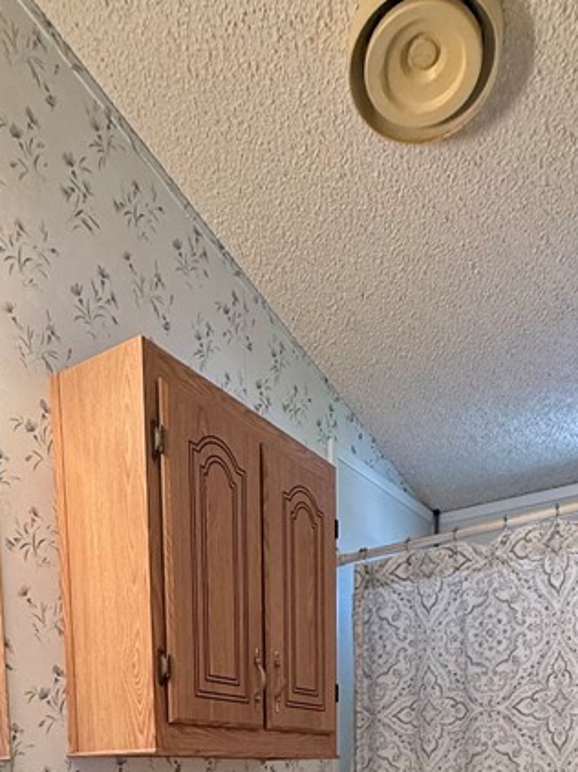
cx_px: 254
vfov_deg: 40.5
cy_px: 895
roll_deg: +0.4
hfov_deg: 41.7
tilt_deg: -7.8
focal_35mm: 34
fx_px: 758
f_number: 2.2
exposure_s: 1/60
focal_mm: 2.22
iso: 200
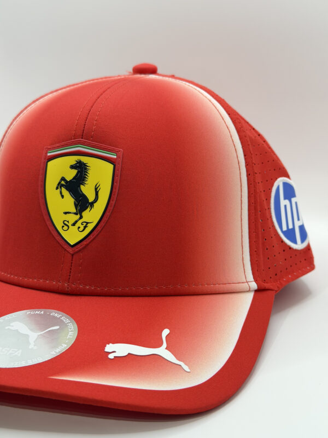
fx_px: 606
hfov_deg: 30.3
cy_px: 219
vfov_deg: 39.7
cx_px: 164
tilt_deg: -13.7
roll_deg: -1.0
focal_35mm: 48
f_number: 1.78
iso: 64
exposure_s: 1/121
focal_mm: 6.76
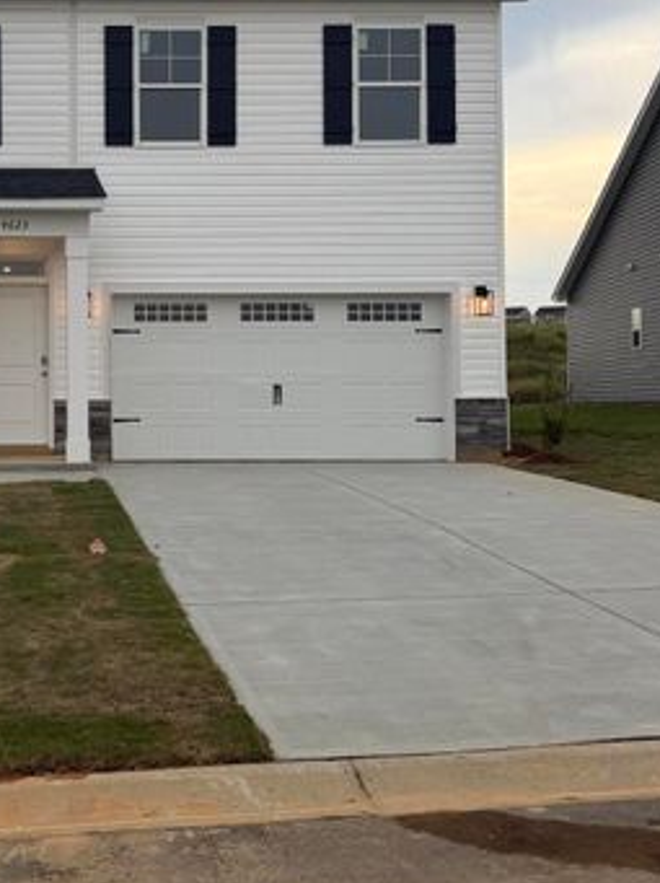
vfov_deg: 40.3
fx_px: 1197
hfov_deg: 29.3
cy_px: 364
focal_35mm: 47
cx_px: 36
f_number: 1.78
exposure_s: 1/992
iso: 80
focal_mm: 6.76
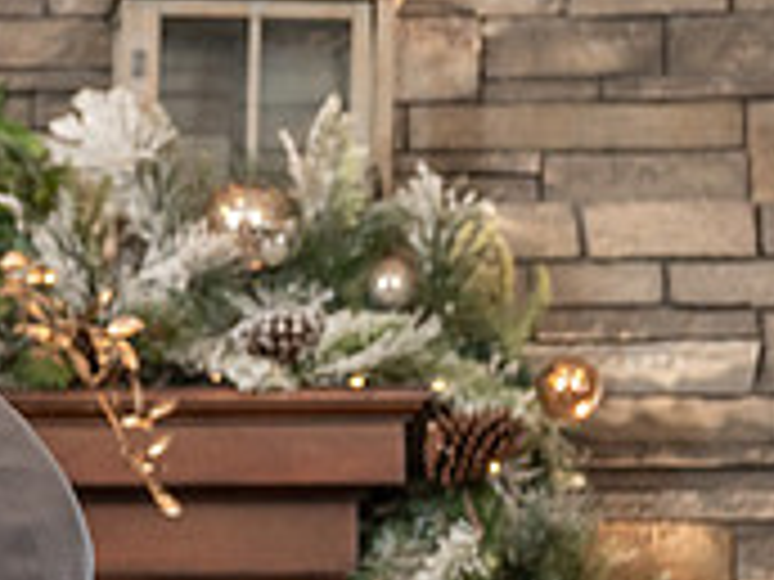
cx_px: -394
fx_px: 11784
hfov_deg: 3.7
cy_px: 509
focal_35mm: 527
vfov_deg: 2.8
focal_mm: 155
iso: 2000
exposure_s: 1/200
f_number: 4
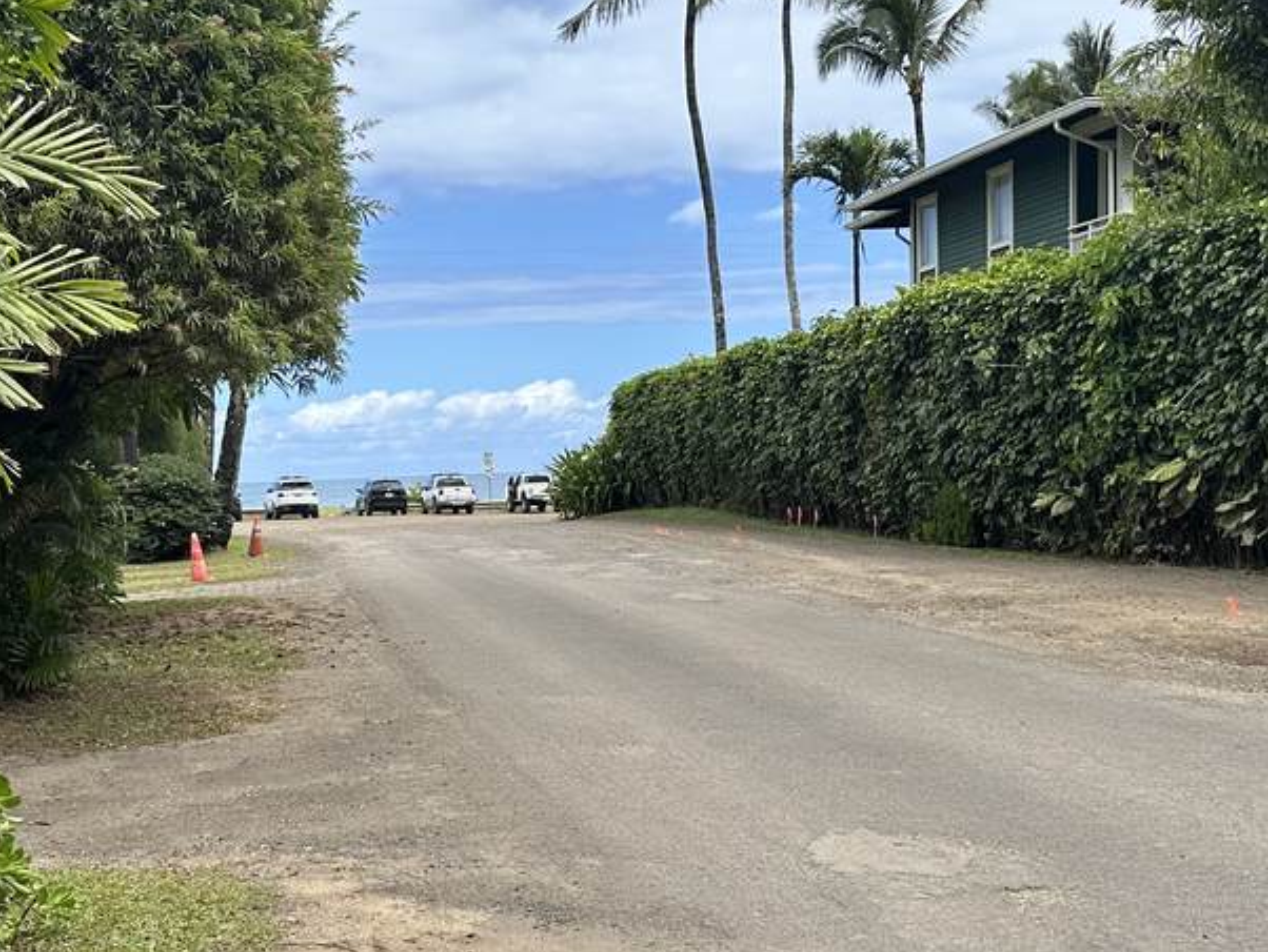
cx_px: 497
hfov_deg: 37.3
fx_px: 1869
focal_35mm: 51
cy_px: 668
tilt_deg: -7.6
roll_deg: +1.7
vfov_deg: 28.3
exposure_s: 1/3356
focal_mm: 6.86
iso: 80
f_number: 1.78
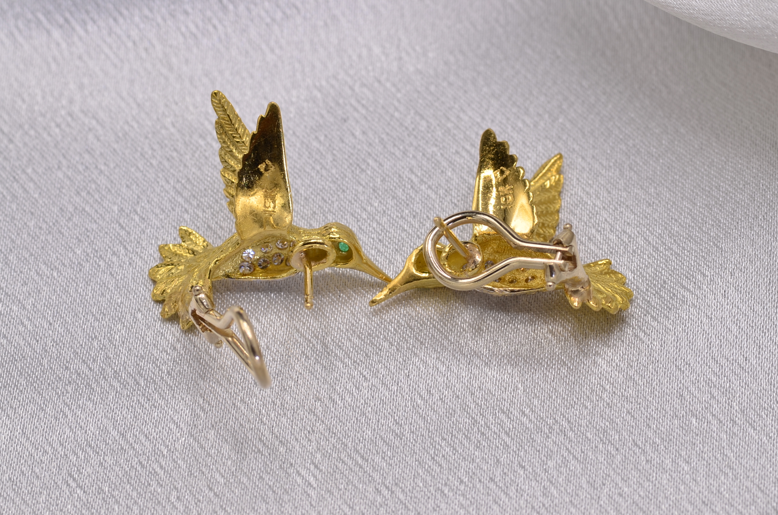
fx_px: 3397
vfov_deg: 8.7
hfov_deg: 13.1
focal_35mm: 158
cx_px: 389
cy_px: 258
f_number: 18
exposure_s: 1/25
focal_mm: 105
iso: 100
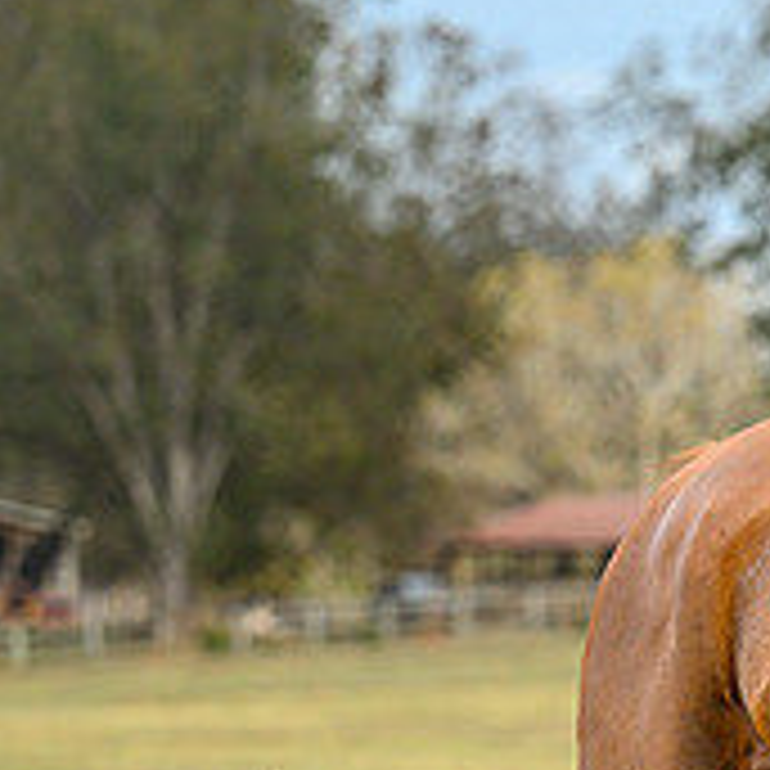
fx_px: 12935
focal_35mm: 514
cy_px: 618
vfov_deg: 3.4
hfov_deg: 3.4
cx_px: 1050
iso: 400
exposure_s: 1/1000
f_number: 3.5
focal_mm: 140
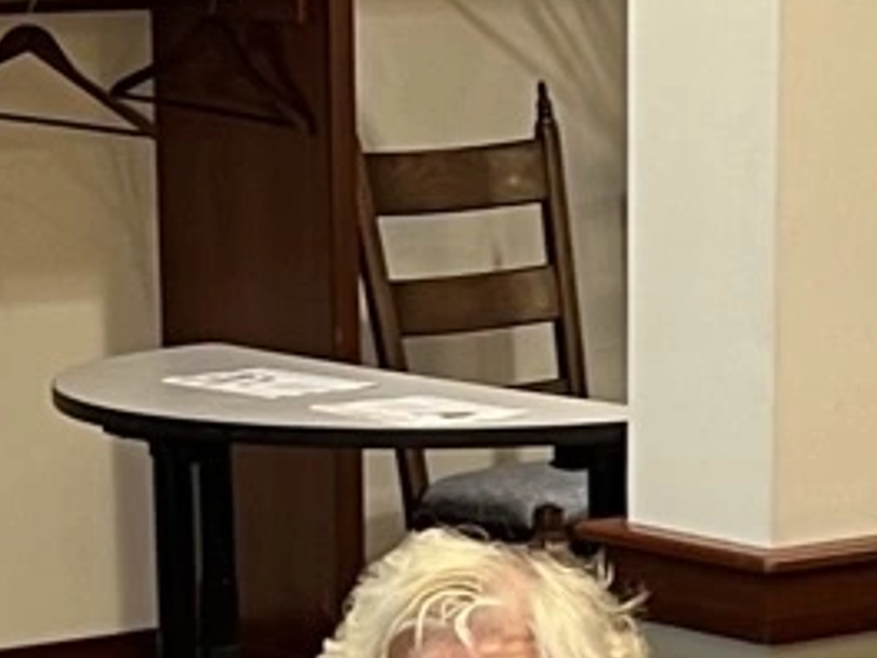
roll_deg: +0.3
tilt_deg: -18.2
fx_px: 5118
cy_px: 1363
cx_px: 648
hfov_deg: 9.8
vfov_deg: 7.1
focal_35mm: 202
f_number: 1.5
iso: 80
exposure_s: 1/60
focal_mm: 5.7
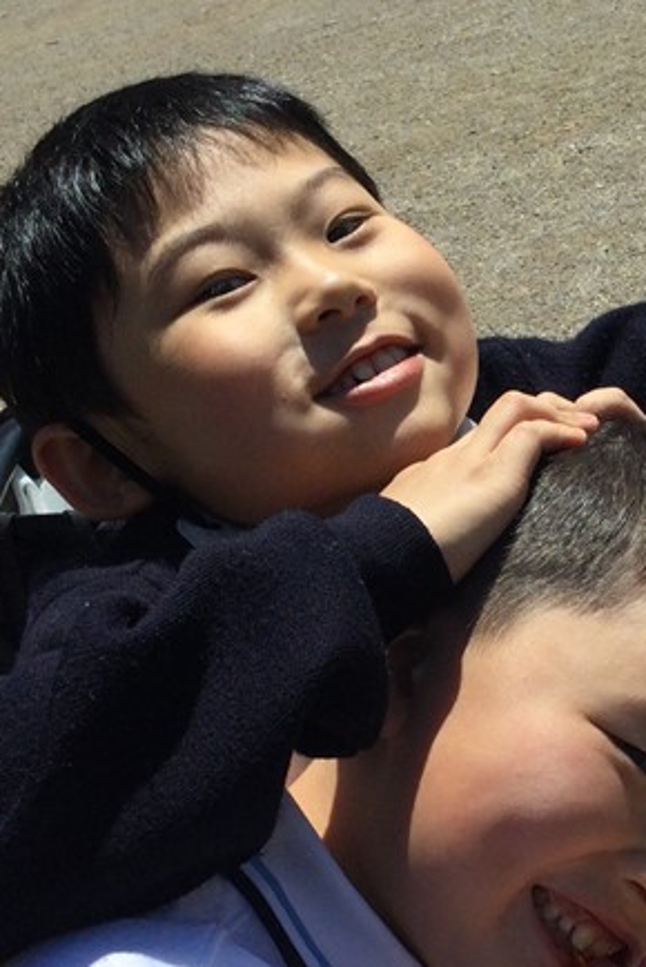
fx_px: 2042
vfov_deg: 26.3
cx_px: 590
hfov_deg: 17.7
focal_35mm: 76
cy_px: 731
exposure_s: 1/1988
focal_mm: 3.3
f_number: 2.4
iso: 25
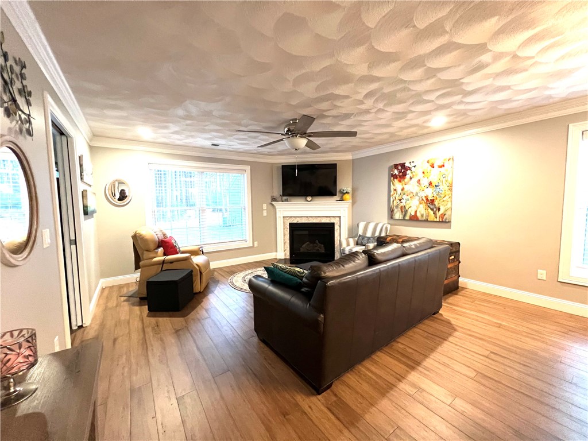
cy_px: 220
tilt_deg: -4.4
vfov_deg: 89.9
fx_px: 221
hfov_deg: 106.2
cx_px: 294
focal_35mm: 13
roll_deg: +0.9
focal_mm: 1.57
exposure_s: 1/60
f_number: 1.8
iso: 500
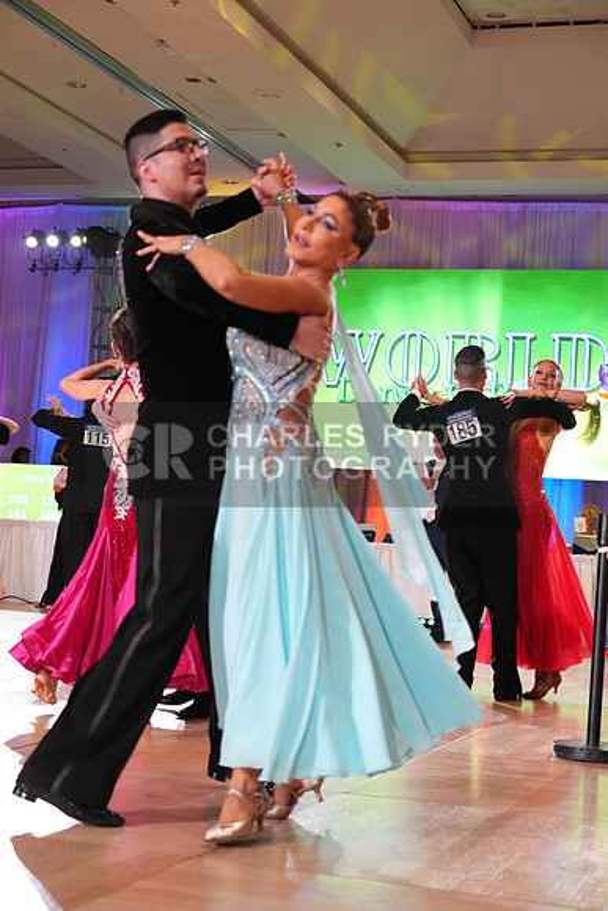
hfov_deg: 22.3
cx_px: 304
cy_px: 456
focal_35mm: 61
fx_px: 1544
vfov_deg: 32.9
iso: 2000
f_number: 4
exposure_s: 1/320
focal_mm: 61
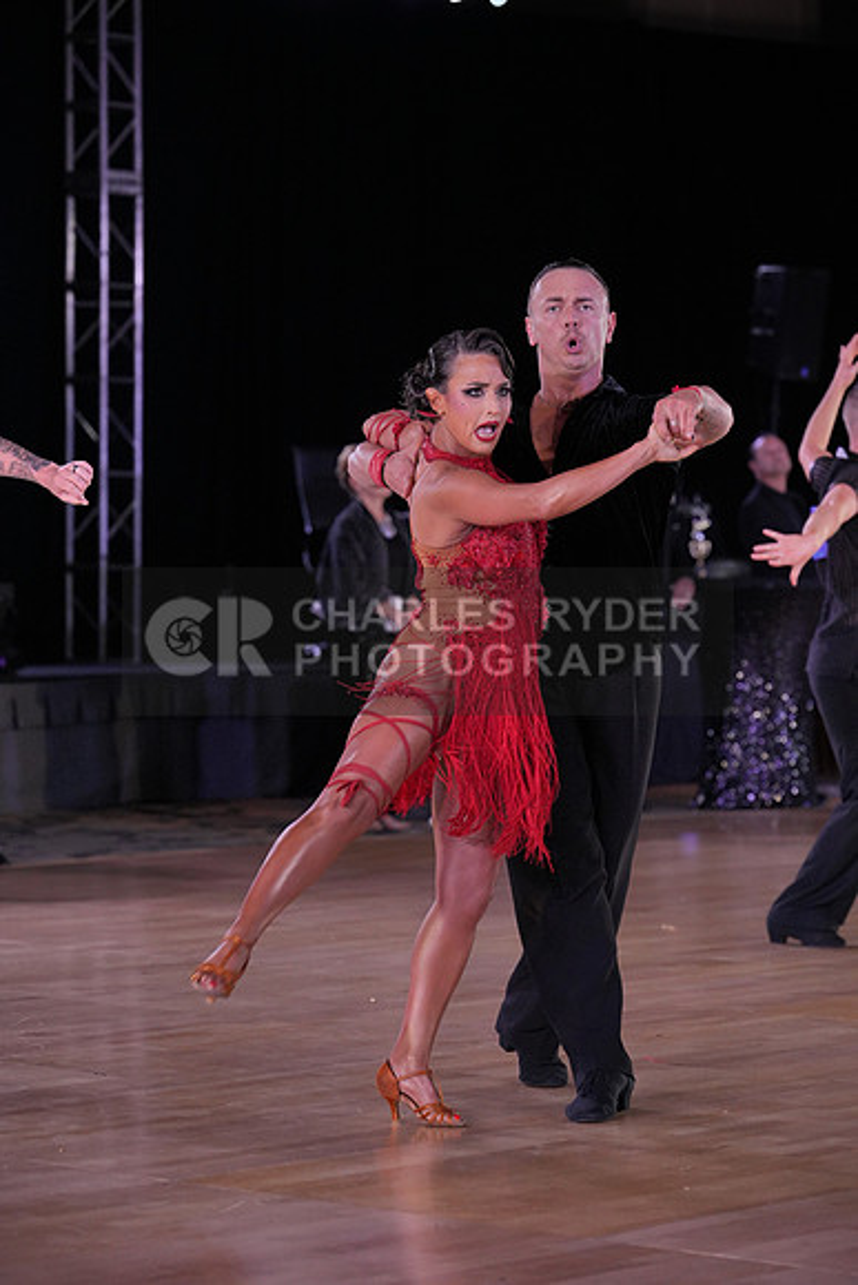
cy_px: 642
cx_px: 429
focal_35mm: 115
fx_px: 4108
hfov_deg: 11.9
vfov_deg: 17.8
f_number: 4
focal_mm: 115
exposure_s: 1/500
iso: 2000
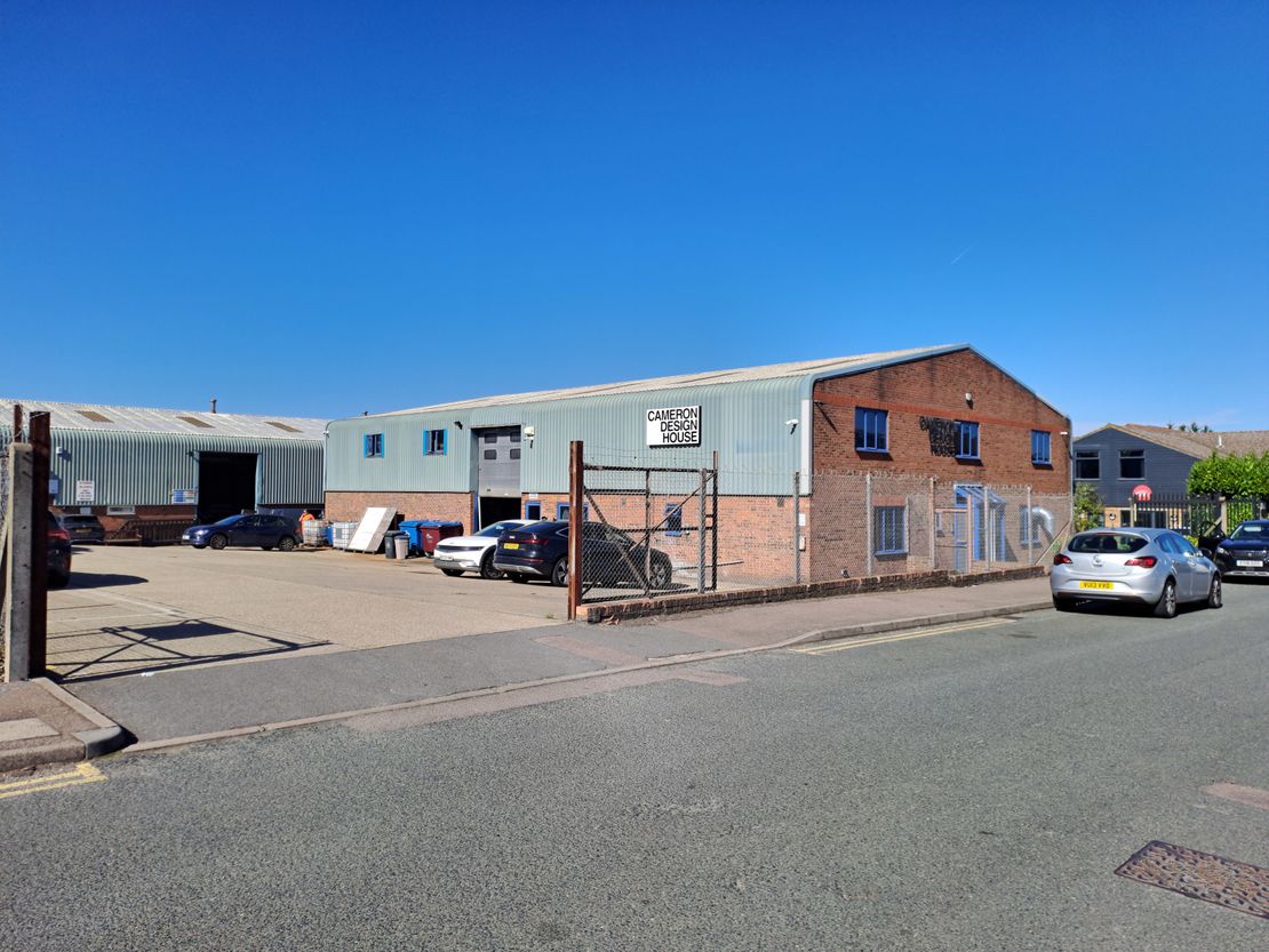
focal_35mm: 25
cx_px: 634
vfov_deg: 54.9
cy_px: 476
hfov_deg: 69.4
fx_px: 917
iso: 32
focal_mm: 4.65
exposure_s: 1/1468
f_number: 1.8
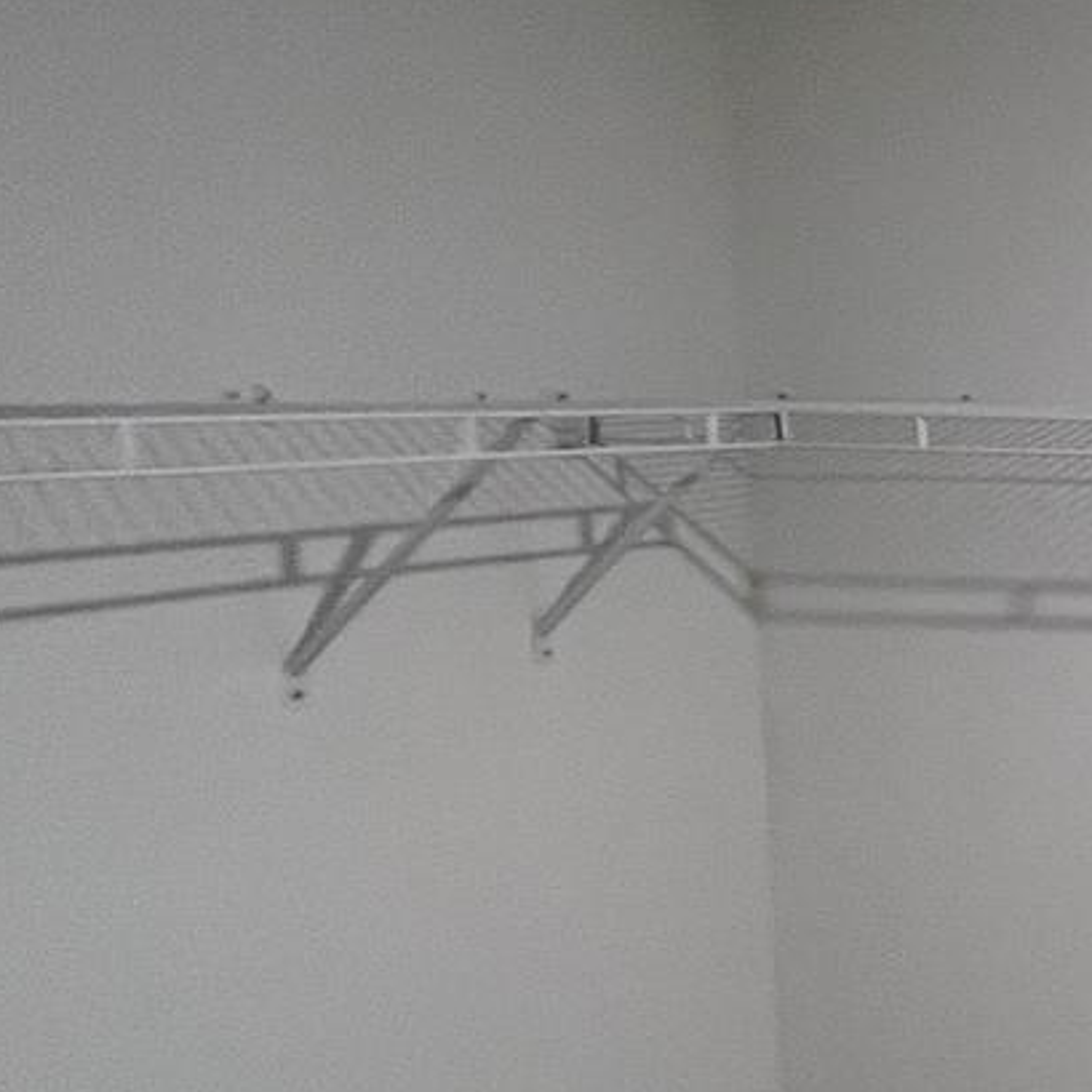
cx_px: 1906
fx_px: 1606
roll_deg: -0.9
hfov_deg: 23.0
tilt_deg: -7.1
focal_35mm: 45
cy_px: 587
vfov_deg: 37.5
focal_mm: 1.57
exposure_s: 1/60
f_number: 1.8
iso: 160
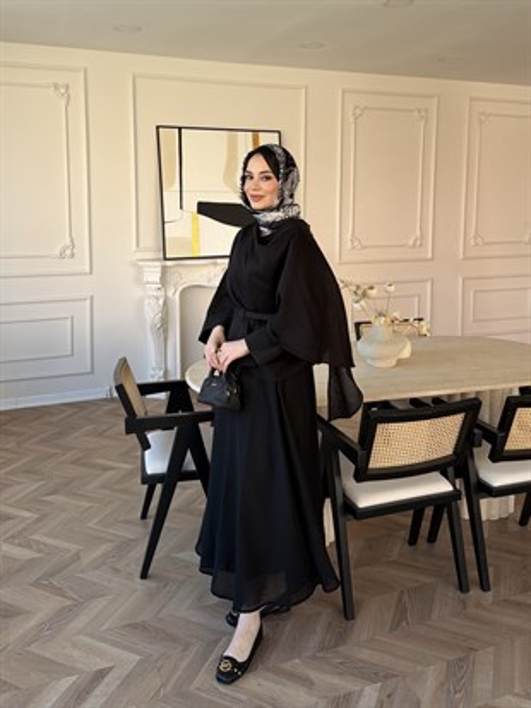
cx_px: 266
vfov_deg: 71.6
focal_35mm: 24
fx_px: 491
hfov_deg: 56.8
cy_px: 354
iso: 64
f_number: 1.78
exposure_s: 1/197
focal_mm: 6.76
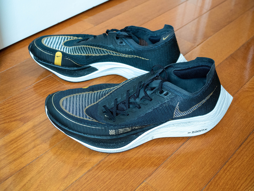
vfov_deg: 29.1
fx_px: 367
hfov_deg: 38.2
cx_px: 127
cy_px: 96
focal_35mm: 50
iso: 1600
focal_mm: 25
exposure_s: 1/50
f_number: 4
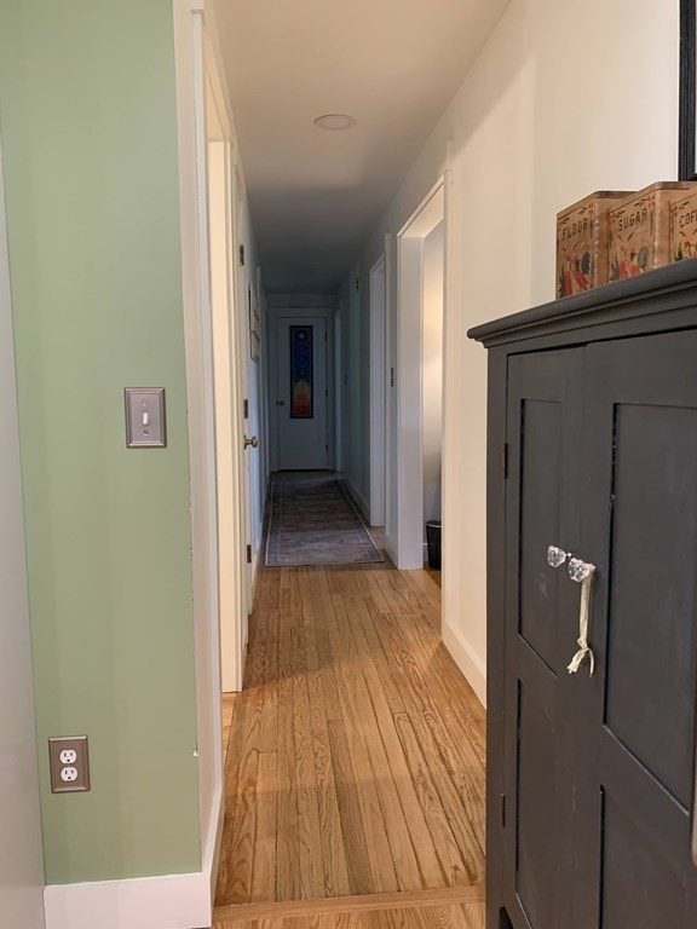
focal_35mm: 26
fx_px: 698
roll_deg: -0.1
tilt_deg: -6.1
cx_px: 348
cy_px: 464
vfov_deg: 67.3
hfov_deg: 53.1
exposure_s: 1/60
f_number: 1.8
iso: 250
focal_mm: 4.25
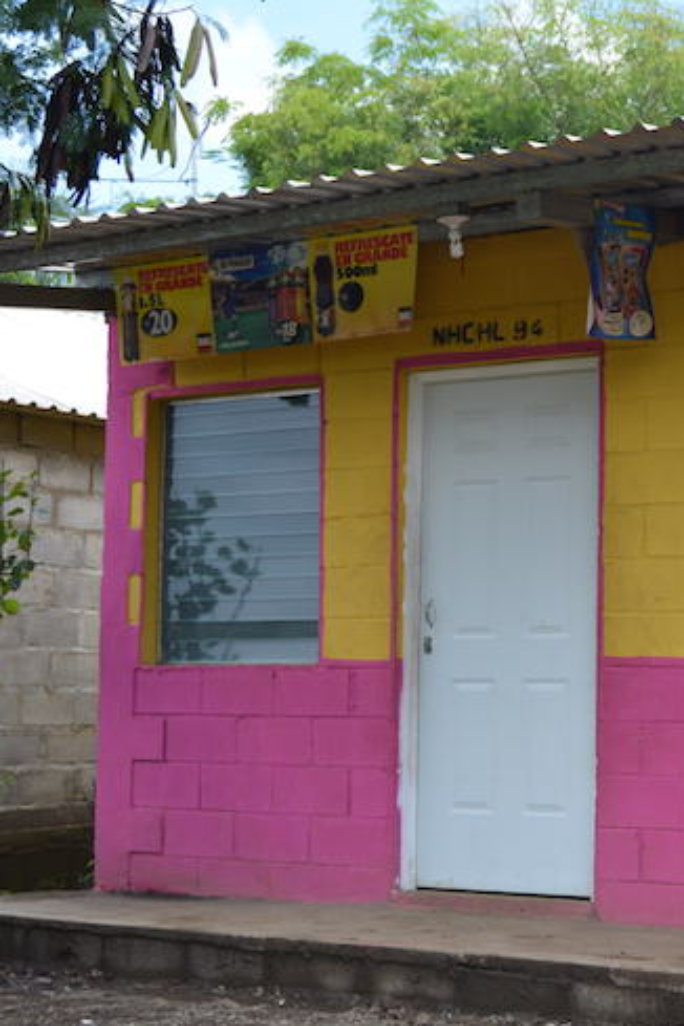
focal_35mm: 73
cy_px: 518
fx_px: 2080
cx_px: 730
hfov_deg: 18.1
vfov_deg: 27.7
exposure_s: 1/200
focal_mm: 32
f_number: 7.1
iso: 200
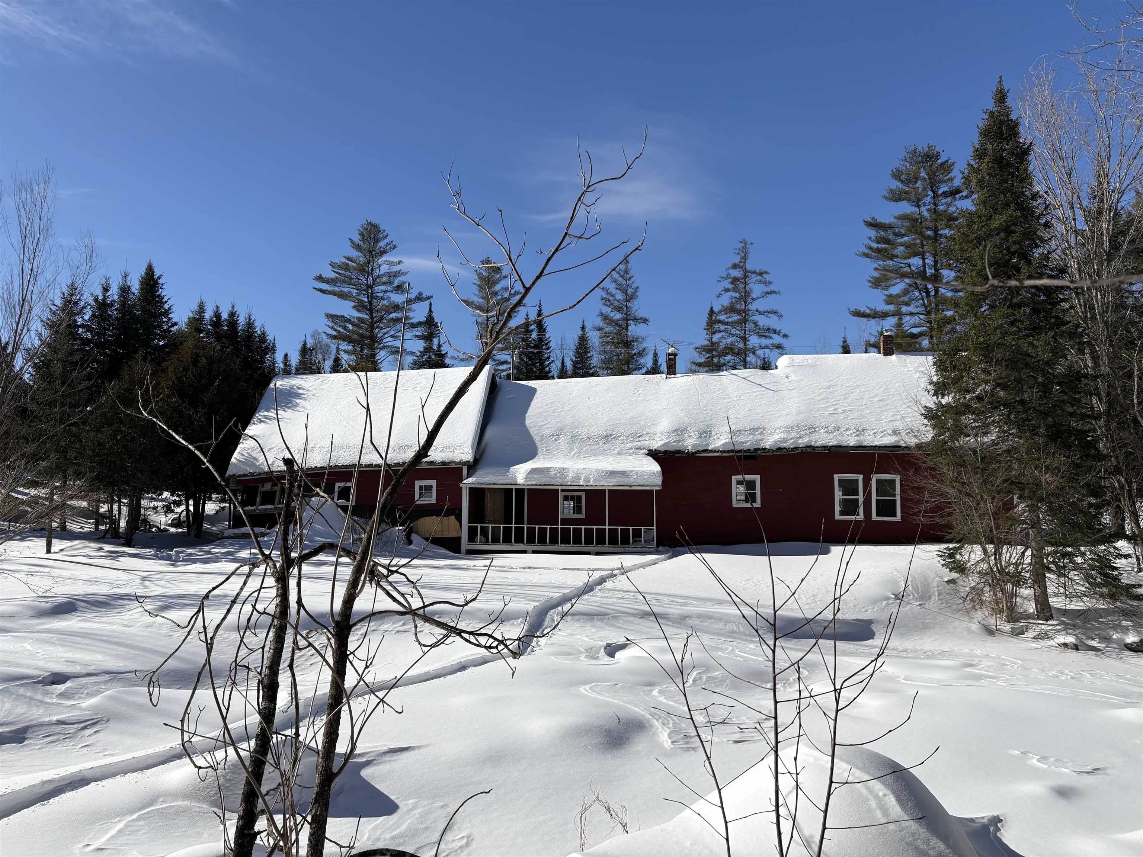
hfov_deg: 67.3
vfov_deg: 53.1
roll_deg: -1.3
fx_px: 859
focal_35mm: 26
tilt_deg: +6.9
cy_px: 428
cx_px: 572
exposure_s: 1/6993
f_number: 1.6
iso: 50
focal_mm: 5.96
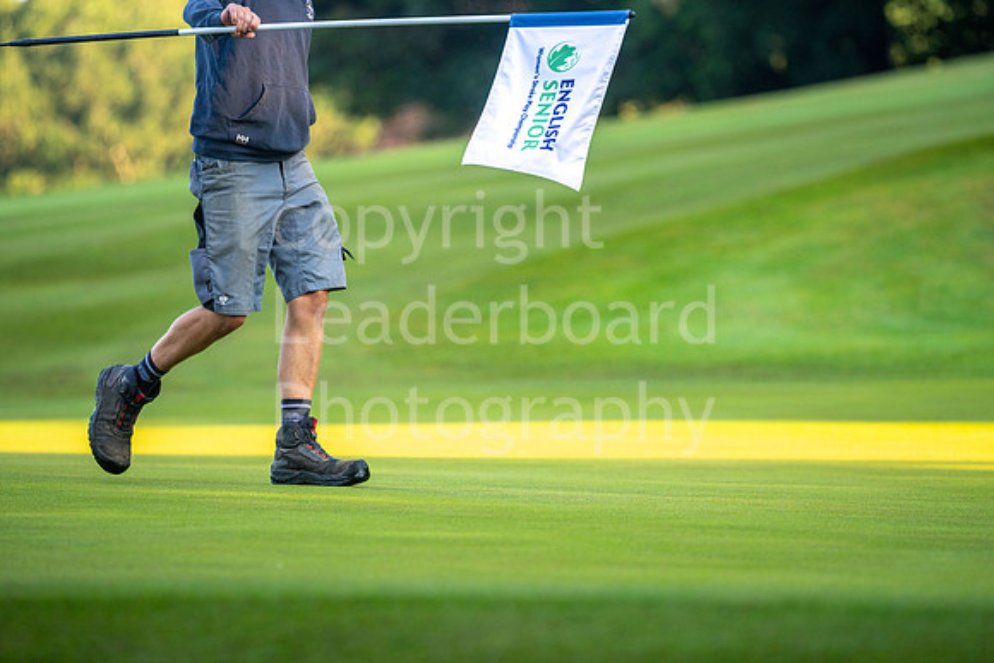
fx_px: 8285
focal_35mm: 300
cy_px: 332
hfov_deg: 6.9
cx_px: 497
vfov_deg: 4.6
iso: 640
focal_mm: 300
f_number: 5
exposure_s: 1/800
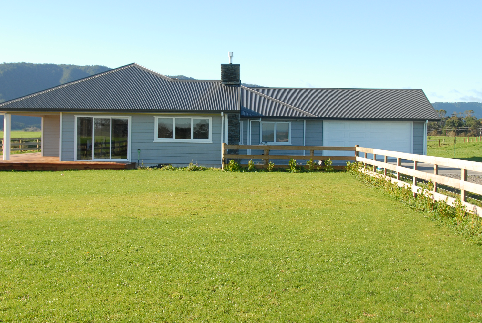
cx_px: 226
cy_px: 143
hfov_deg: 40.3
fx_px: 657
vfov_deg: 27.6
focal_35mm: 49
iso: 200
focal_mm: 24
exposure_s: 1/400
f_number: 5.6
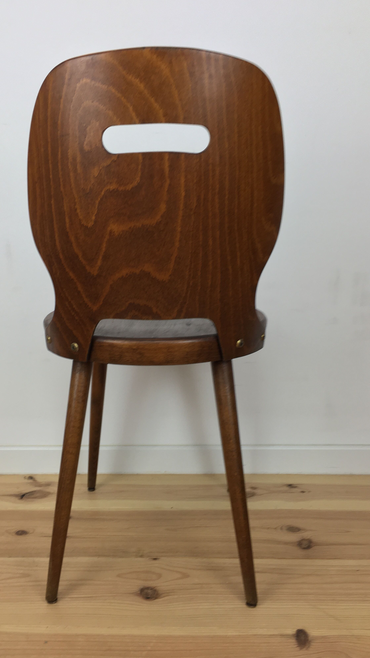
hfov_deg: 36.6
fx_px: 558
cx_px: 155
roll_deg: +0.7
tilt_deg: -11.9
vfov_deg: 61.0
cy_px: 326
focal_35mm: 32
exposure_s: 1/50
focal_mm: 4.15
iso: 32
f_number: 2.2
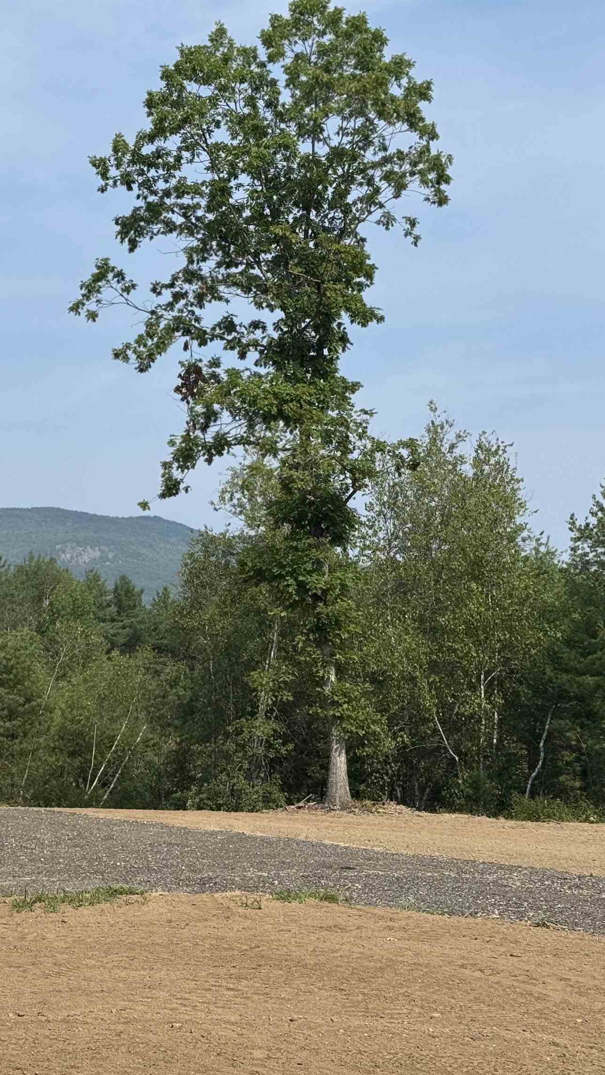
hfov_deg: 17.2
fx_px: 1996
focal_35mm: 70
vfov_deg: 30.2
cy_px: 538
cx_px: 180
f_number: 1.78
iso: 64
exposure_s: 1/4608
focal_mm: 6.76
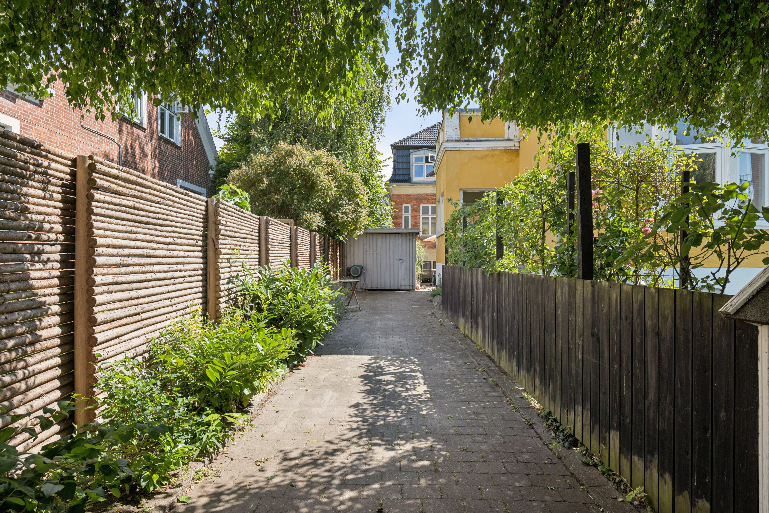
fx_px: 427
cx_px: 384
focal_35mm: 20
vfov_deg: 61.9
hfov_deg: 84.0
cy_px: 256
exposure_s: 1/200
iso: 160
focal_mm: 20
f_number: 9
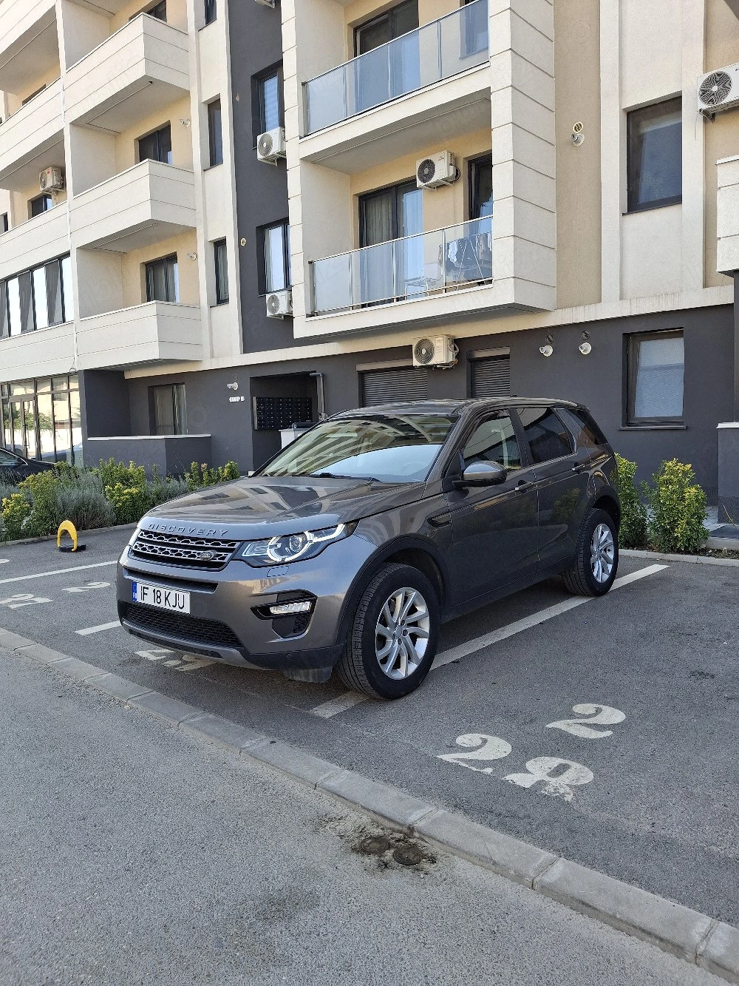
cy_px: 493
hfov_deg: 54.9
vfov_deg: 69.4
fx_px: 712
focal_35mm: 25
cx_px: 370
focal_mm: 4.69
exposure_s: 1/217
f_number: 1.8
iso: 25
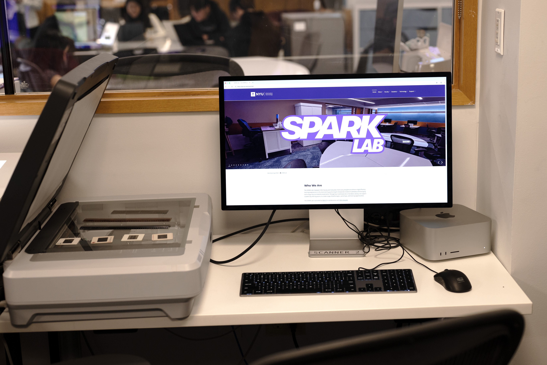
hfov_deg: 39.6
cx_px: 274
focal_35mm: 50
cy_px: 182
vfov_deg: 27.0
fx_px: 760
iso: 400
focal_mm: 50
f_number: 2.8
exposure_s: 1/200
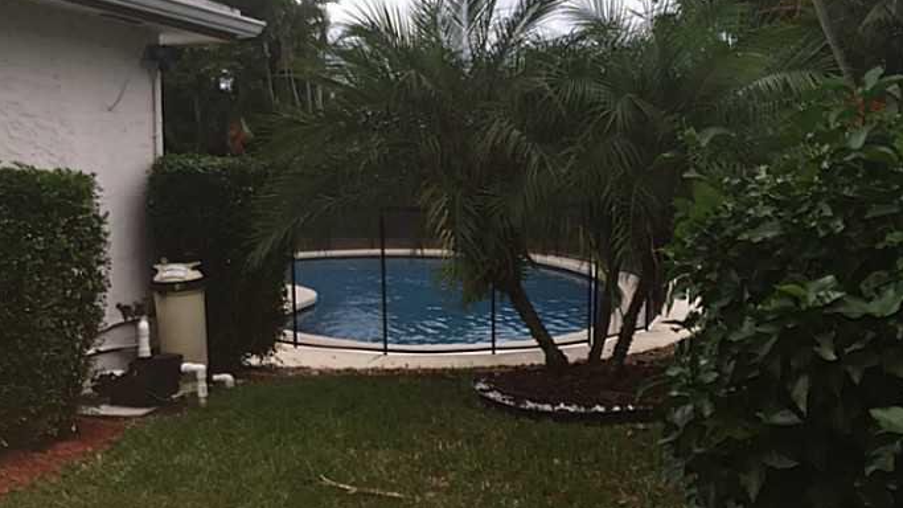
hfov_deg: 53.8
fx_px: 886
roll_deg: +0.0
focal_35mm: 37
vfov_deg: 32.0
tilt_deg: -4.7
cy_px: 233
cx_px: 526
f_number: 2.2
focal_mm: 4.15
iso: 32
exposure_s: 1/412
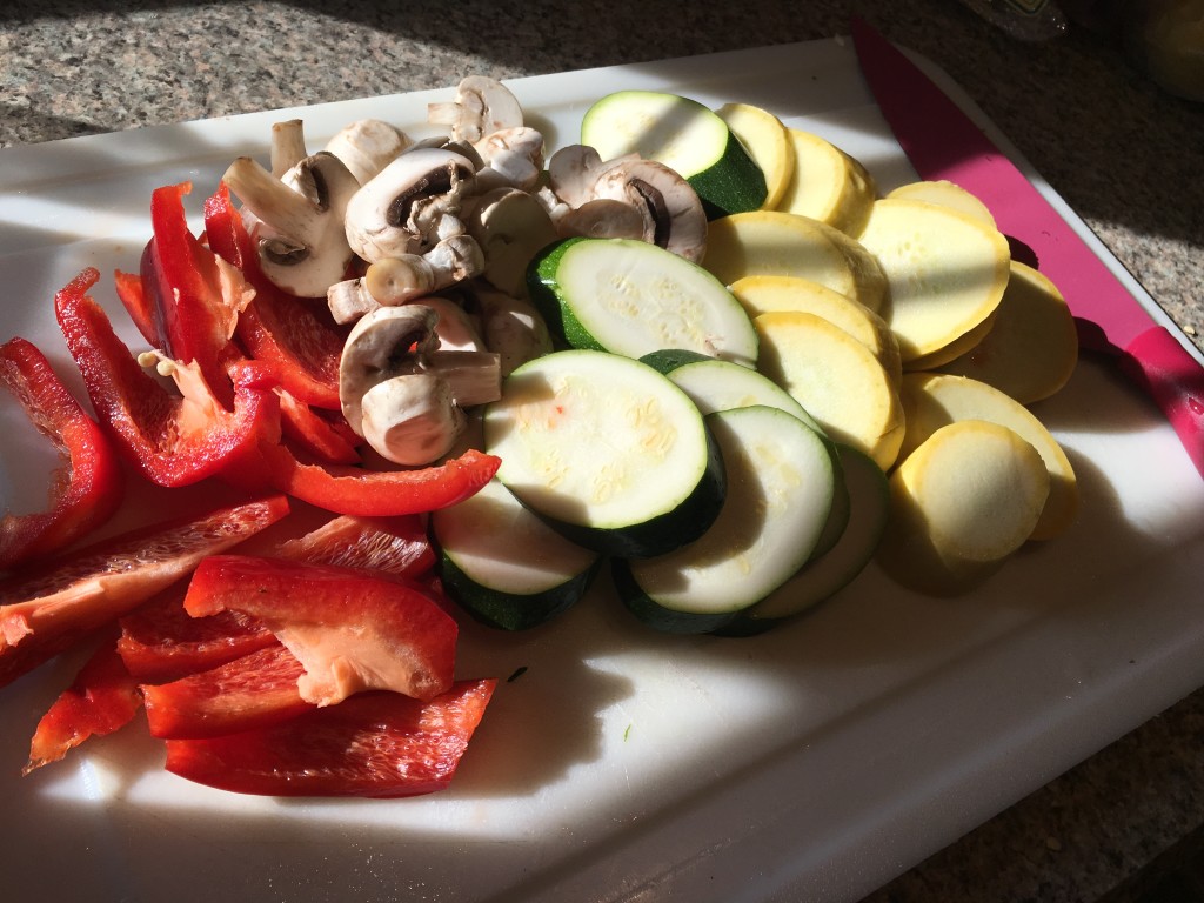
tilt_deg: -54.5
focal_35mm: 29
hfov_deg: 61.7
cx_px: 602
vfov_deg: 48.2
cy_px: 452
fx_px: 1009
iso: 25
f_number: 2.2
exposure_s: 1/534
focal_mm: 4.15
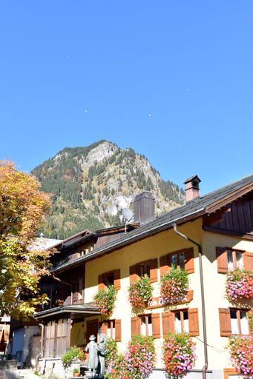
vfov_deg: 46.4
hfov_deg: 31.9
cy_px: 190
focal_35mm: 42
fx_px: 443
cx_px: 126
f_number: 6.3
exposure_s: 1/400
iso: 200
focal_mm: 28
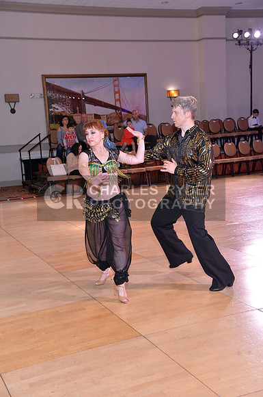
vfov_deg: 41.2
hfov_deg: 28.0
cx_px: 132
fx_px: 528
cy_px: 198
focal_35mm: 48
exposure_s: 1/200
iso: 2500
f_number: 5
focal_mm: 48
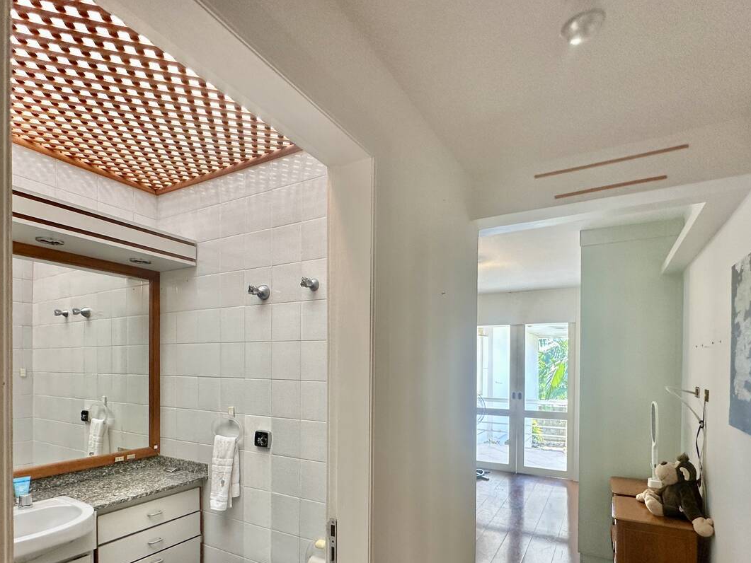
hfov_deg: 84.6
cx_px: 386
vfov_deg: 67.0
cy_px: 370
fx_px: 412
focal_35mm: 19
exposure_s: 1/120
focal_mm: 2.22
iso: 125
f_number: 2.2
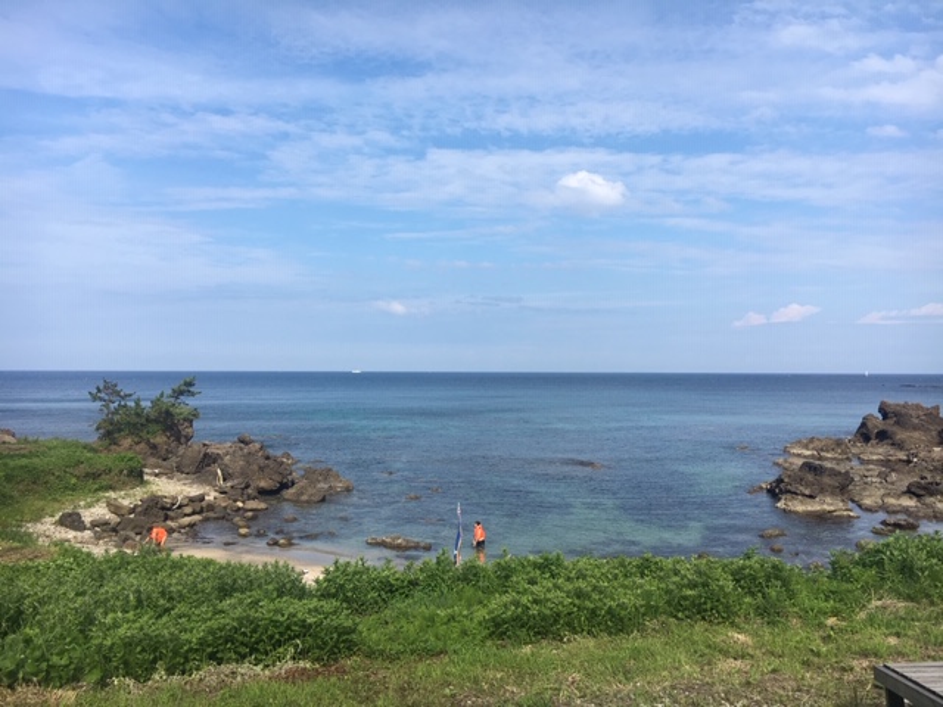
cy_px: 354
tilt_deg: +0.9
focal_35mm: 29
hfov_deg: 61.7
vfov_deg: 48.2
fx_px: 790
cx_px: 472
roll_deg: -1.4
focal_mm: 4.15
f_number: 2.2
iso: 25
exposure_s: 1/1789
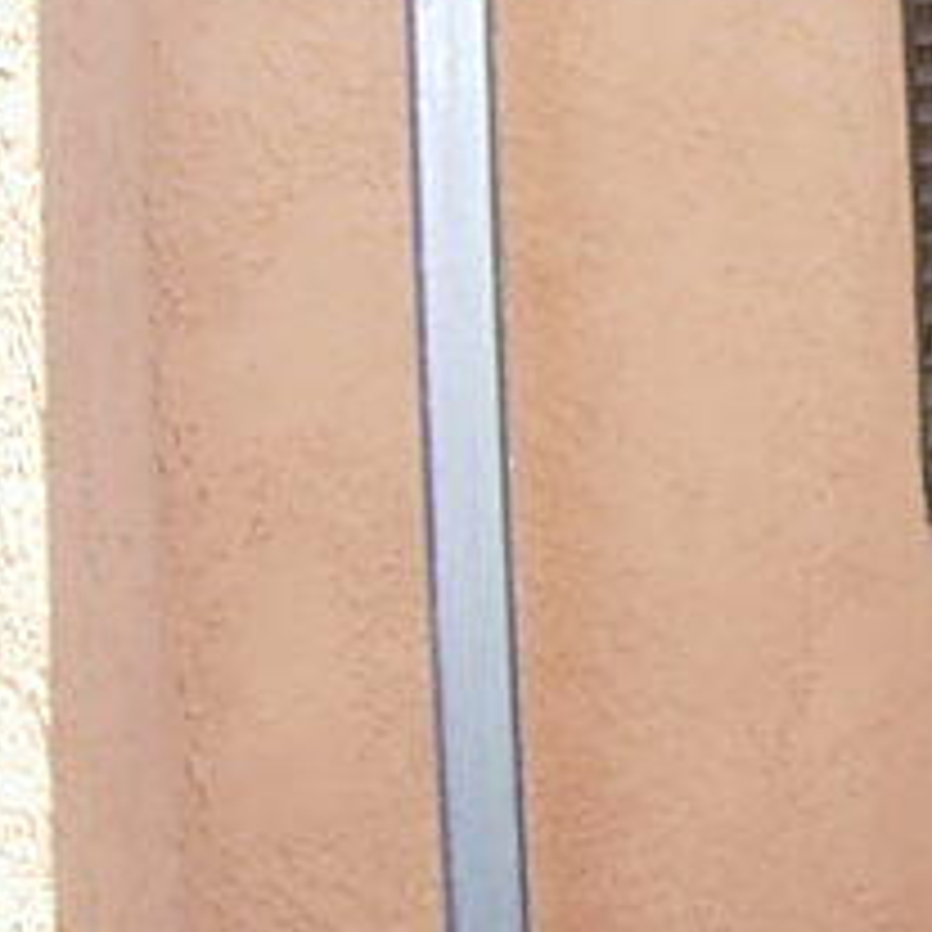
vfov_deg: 10.4
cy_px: -104
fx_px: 5057
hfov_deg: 9.6
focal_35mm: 166
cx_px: 2058
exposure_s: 1/443
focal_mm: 7.8
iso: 79
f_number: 2.8
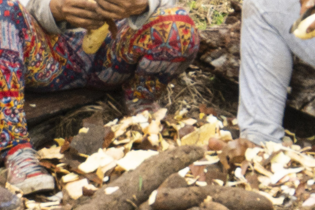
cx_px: 136
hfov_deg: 5.2
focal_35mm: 398
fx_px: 3484
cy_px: -146
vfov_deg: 3.4
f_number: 8
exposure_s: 1/200
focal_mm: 41
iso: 500
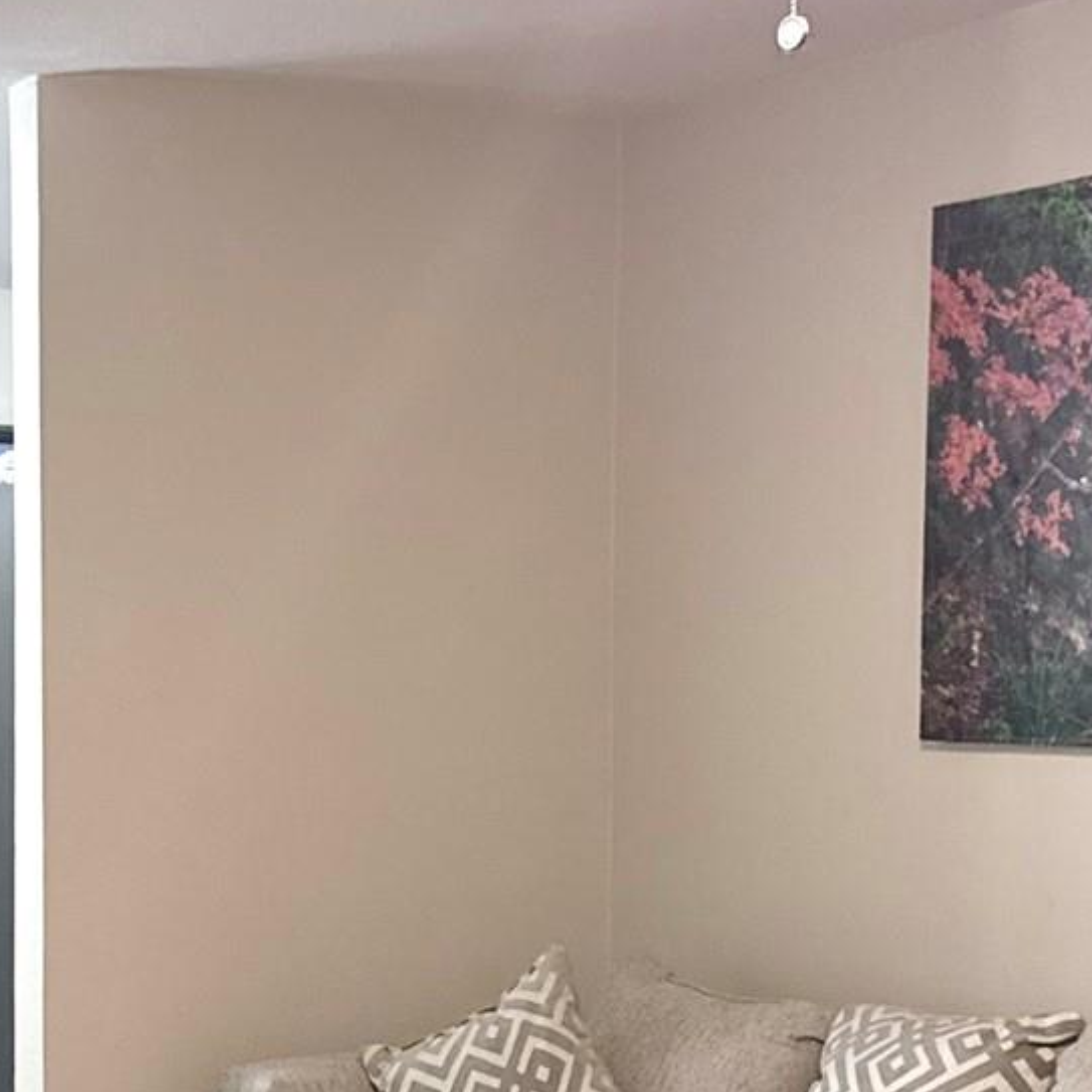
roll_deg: -0.4
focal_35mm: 80
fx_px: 2855
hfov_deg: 21.3
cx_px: 195
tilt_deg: -1.8
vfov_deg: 21.5
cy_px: 810
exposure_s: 1/120
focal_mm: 6.76
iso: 320
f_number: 1.78
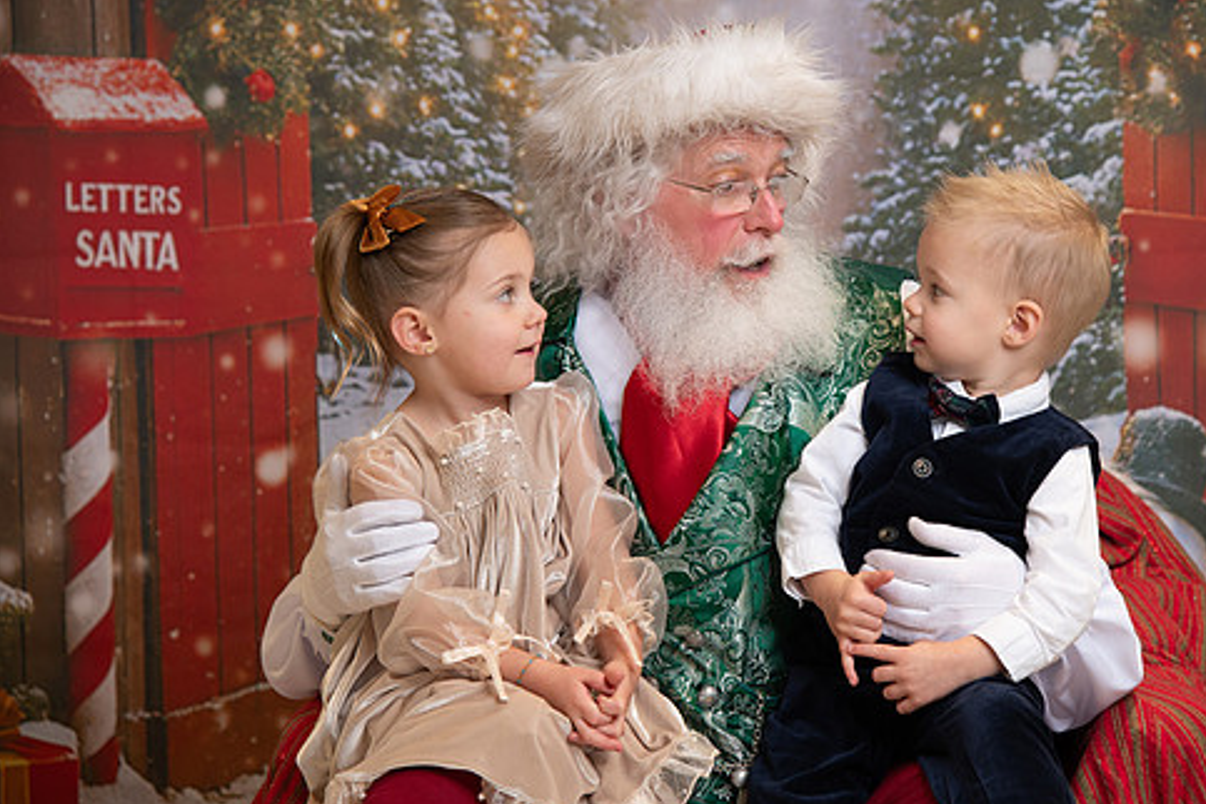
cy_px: 340
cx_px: 699
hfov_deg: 20.0
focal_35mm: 102
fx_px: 3417
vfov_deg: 13.4
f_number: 4.5
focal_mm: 85
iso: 1250
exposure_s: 1/200
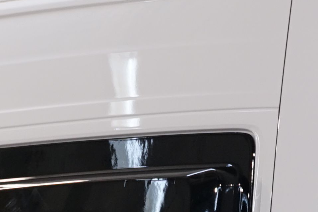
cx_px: 93
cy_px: 422
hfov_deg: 5.7
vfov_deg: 3.7
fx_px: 3206
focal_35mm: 363
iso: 320
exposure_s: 1/25
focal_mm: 58
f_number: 6.3
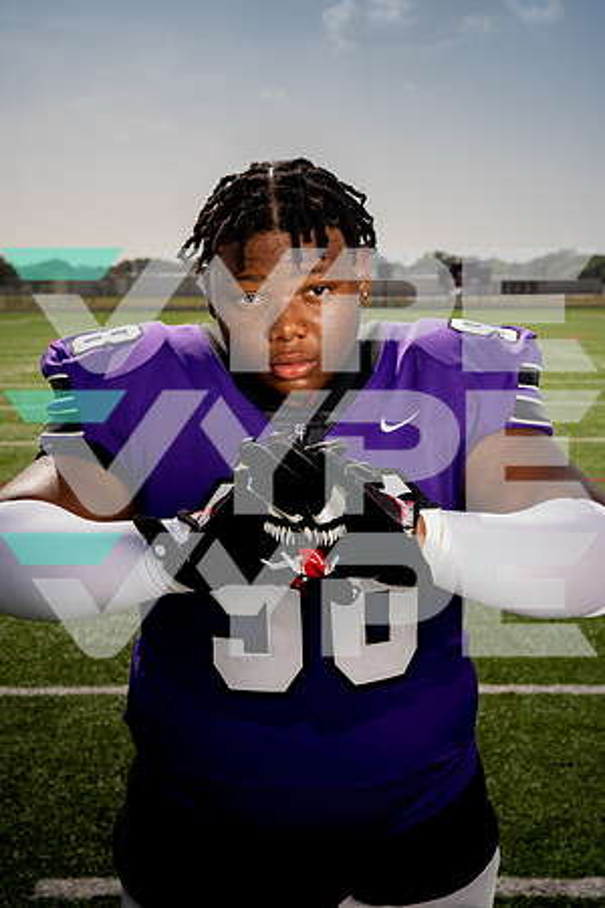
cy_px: 454
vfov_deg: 37.5
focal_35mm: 53
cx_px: 302
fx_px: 1336
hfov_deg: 25.5
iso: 50
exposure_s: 1/250
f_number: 8
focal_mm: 53
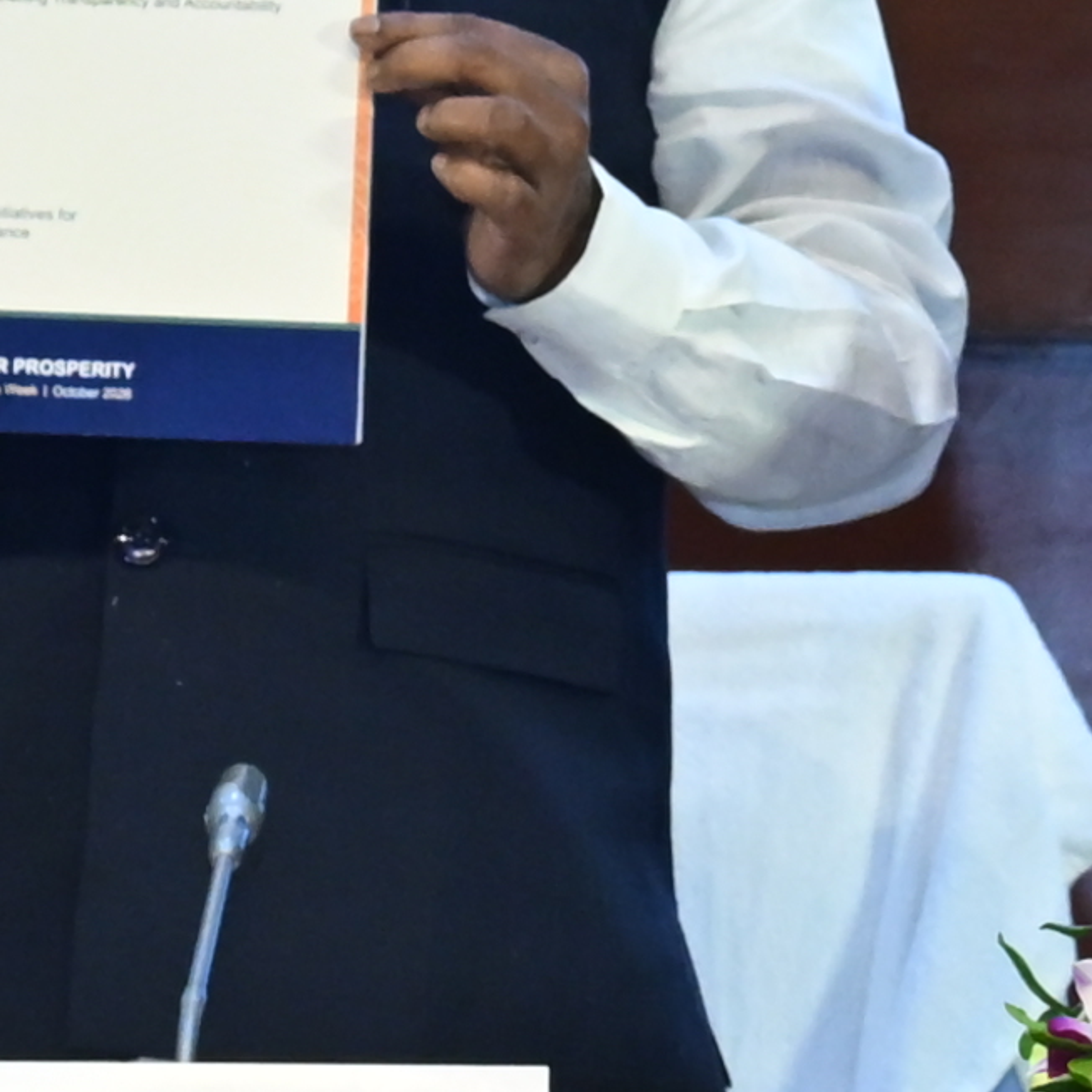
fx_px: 12385
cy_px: 33
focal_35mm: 347
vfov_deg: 5.0
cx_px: 1340
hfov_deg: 5.0
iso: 2000
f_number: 5.6
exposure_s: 1/200
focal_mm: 44
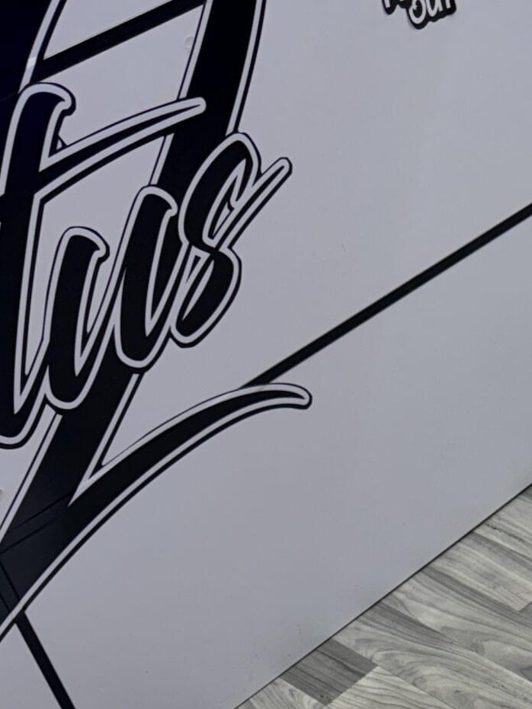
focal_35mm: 66
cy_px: 847
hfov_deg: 21.4
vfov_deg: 26.2
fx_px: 1353
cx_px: 543
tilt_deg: -51.1
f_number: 1.78
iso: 64
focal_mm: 6.76
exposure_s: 1/120
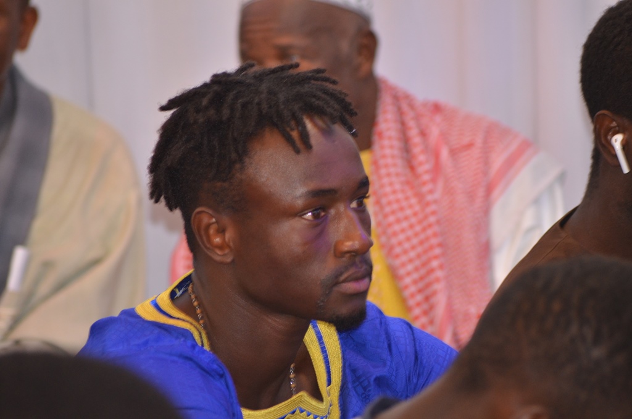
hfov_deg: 6.3
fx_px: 5781
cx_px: 316
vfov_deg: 4.1
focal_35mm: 330
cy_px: 210
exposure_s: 1/60
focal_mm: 220
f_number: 5
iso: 800
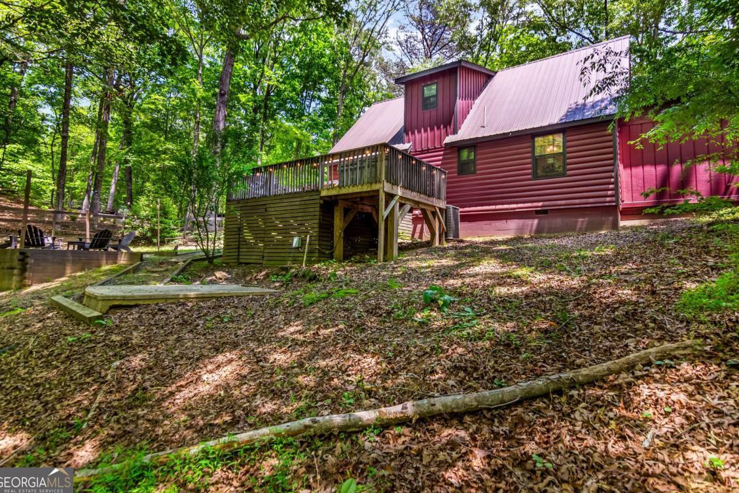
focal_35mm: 18
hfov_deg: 91.4
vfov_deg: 68.7
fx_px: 360
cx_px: 387
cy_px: 232
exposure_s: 1/125
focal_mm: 11
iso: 280
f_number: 5.6
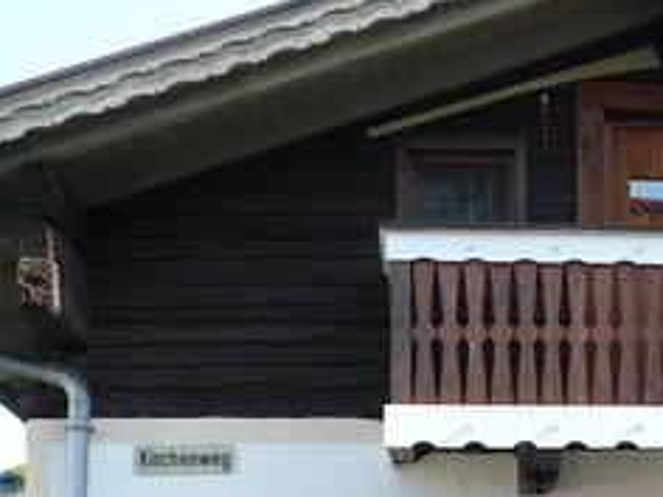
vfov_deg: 12.8
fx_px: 2183
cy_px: 486
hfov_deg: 16.2
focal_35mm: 114
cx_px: 896
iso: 100
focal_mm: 6.9
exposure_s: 1/250
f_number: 3.3
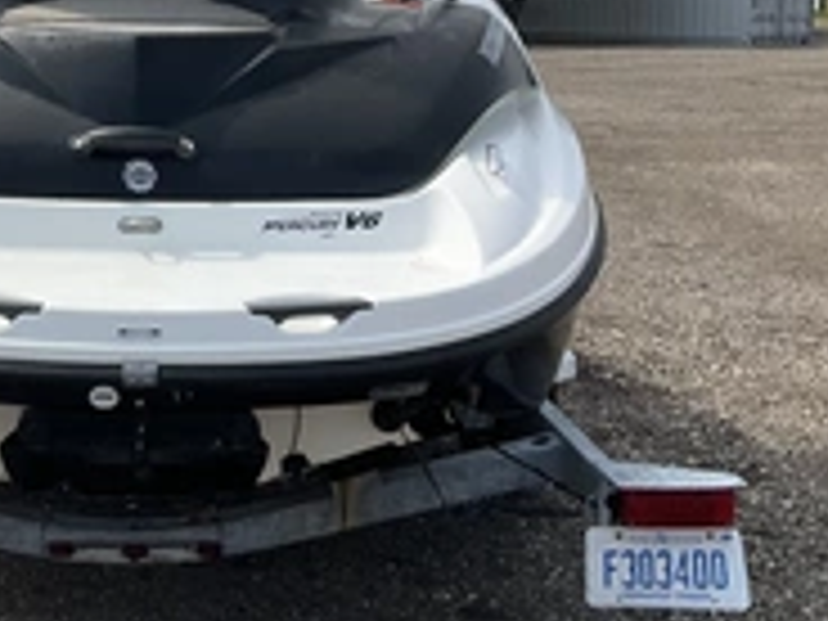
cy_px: 126
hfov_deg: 29.9
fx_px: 1507
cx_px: 144
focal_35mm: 63
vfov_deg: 23.0
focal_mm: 3
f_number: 1.8
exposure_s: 1/1984
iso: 25
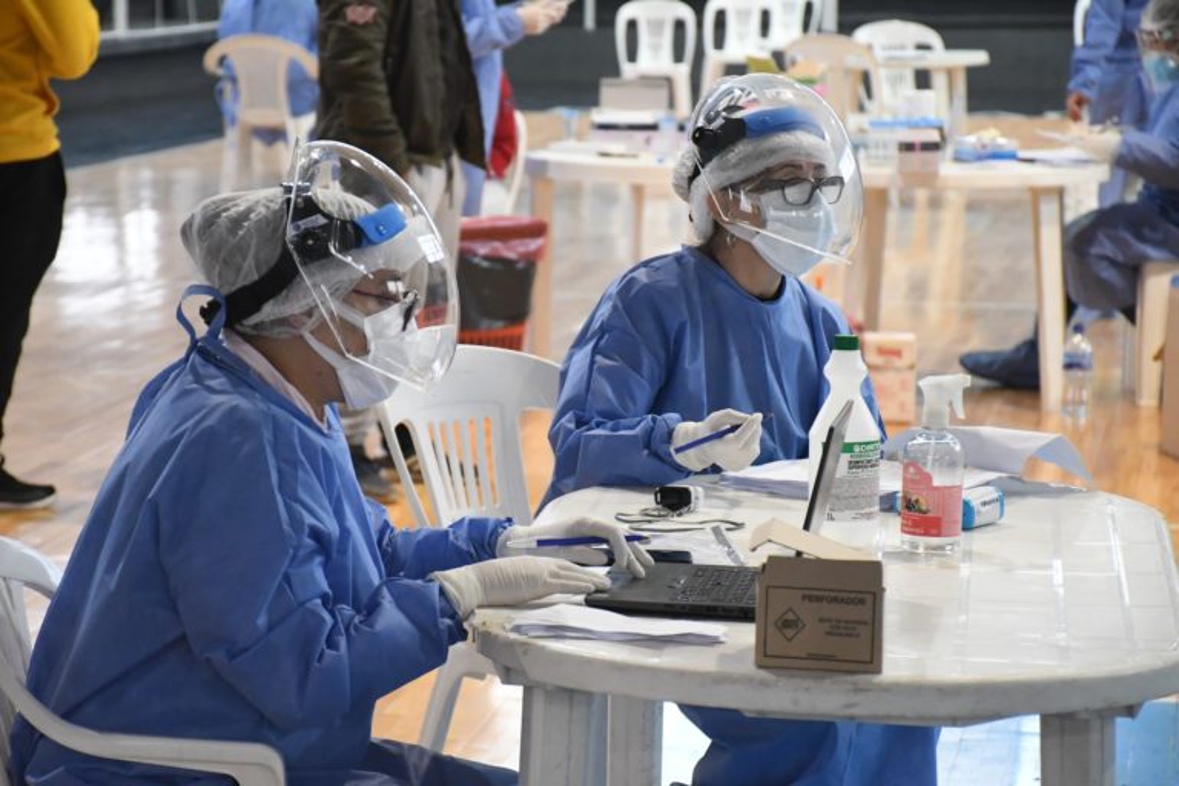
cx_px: 590
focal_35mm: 135
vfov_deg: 10.2
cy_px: 393
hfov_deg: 15.2
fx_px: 4421
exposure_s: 1/100
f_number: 5.6
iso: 6400
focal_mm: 90
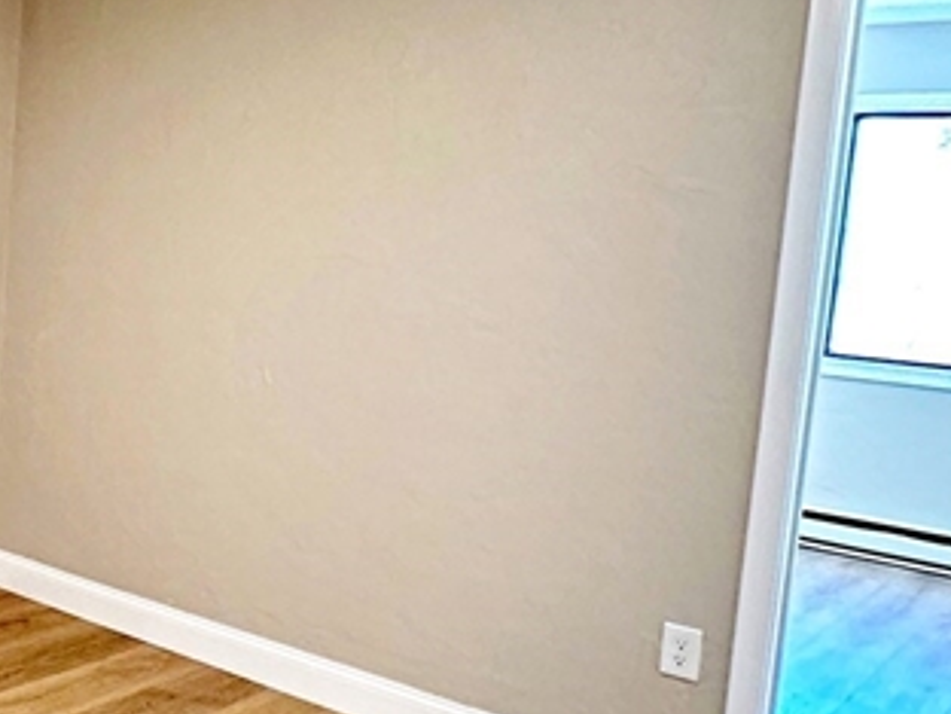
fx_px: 1264
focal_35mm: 46
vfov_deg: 31.5
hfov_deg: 34.1
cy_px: 317
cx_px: -162
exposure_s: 1/60
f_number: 2.2
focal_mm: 2.22
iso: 200
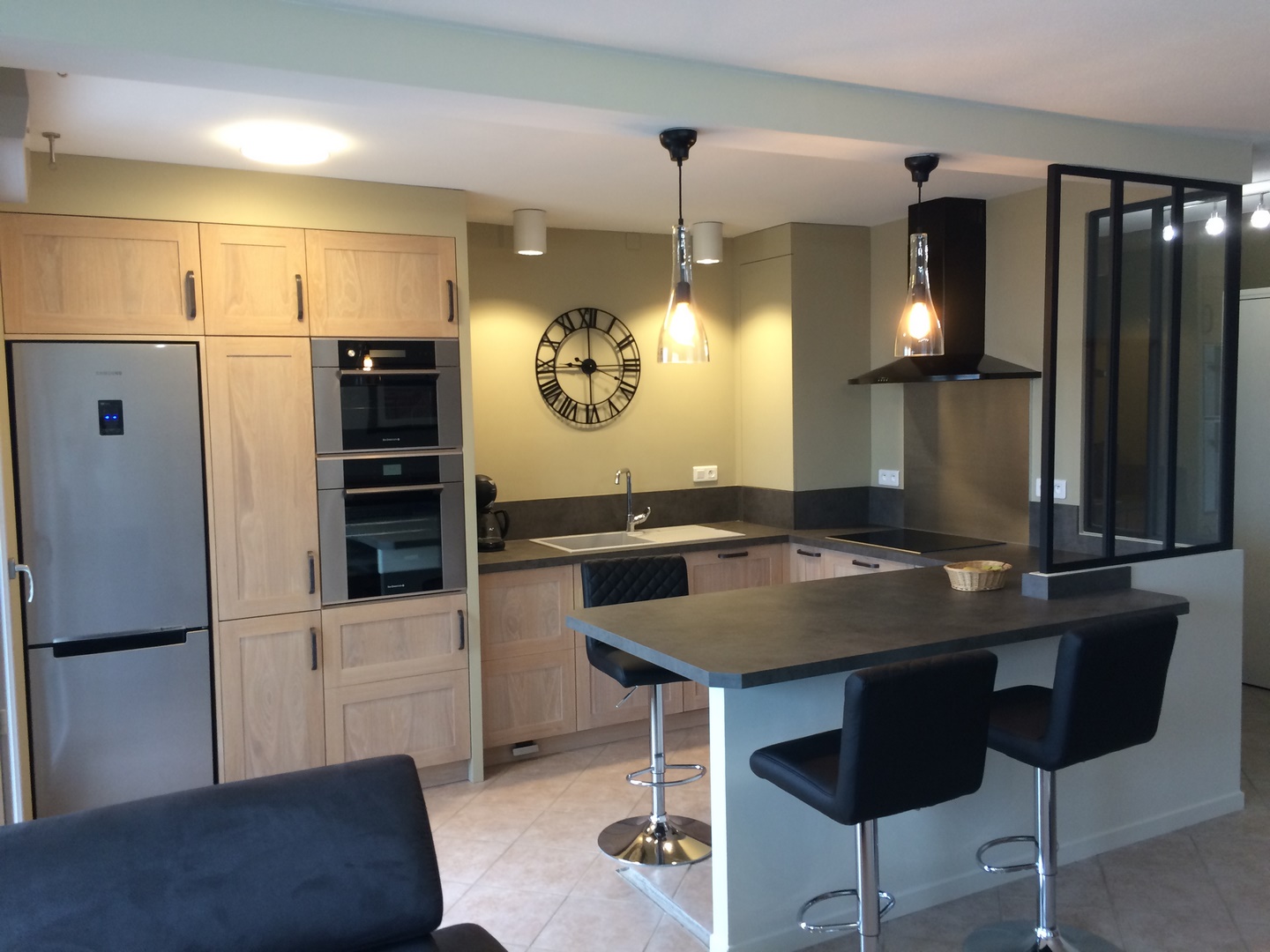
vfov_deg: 48.2
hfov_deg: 61.7
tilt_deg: -5.3
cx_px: 635
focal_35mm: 29
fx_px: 1064
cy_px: 476
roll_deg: +1.9
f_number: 2.2
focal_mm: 4.15
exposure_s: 1/33
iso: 100
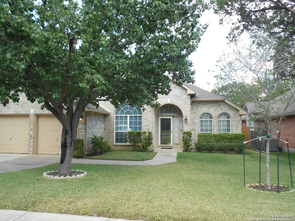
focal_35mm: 26
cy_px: 110
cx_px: 148
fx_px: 222
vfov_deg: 53.1
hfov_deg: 67.3
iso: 80
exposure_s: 1/160
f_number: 3.2
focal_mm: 4.6
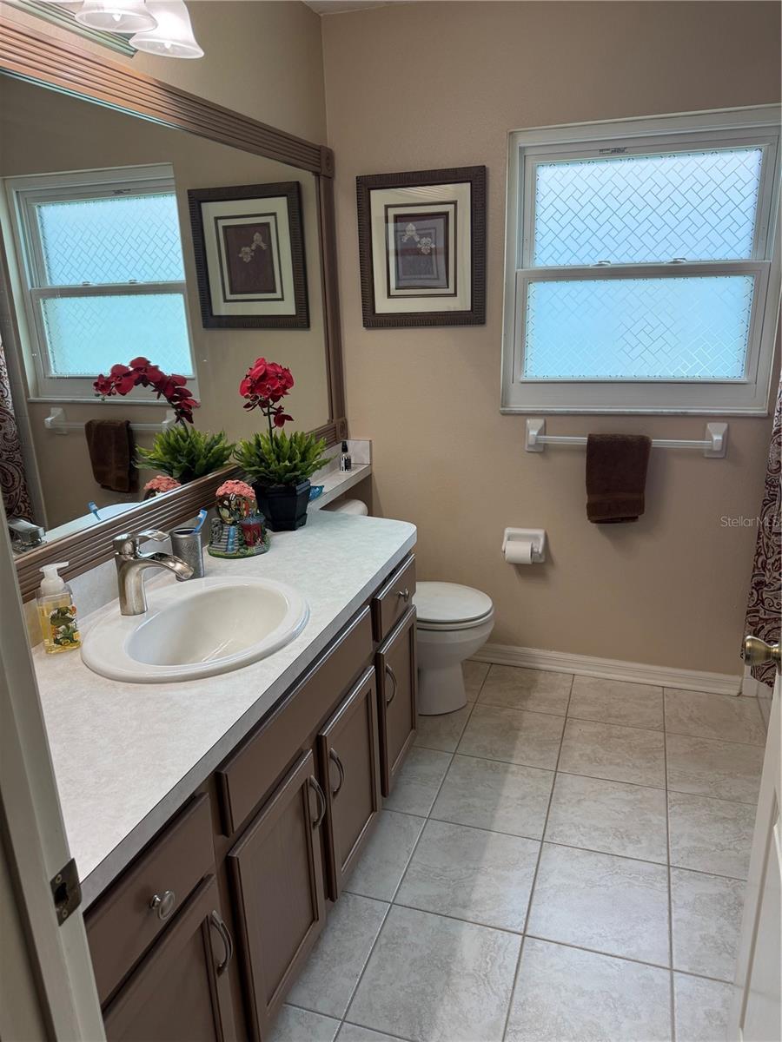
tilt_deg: -18.1
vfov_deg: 71.6
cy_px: 521
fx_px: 723
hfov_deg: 56.8
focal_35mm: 24
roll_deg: +1.3
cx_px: 391
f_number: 1.78
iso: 125
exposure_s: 1/120
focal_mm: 6.76
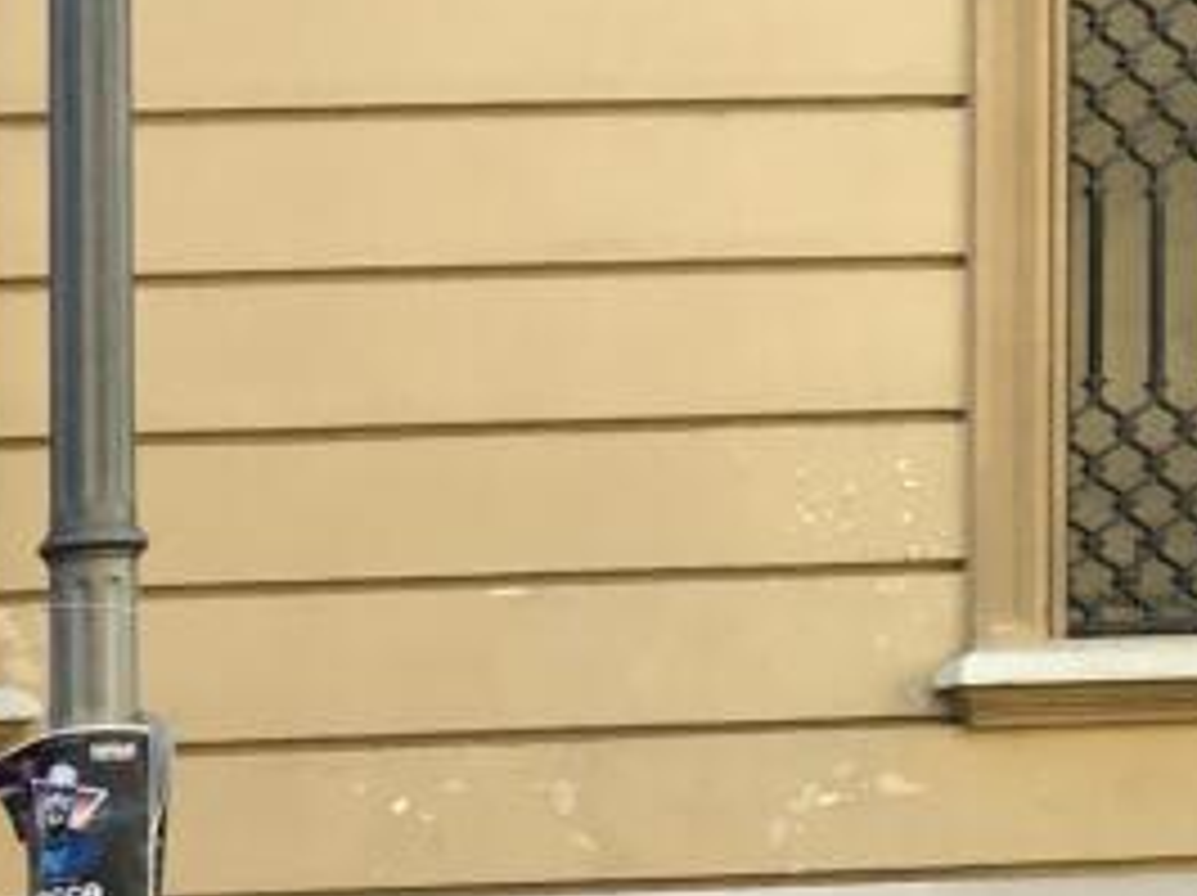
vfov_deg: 10.4
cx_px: -1184
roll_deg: +1.8
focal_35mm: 131
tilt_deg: -4.8
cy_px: 1760
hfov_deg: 13.1
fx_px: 4526
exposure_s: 1/154
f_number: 2.2
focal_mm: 4.15
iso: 25
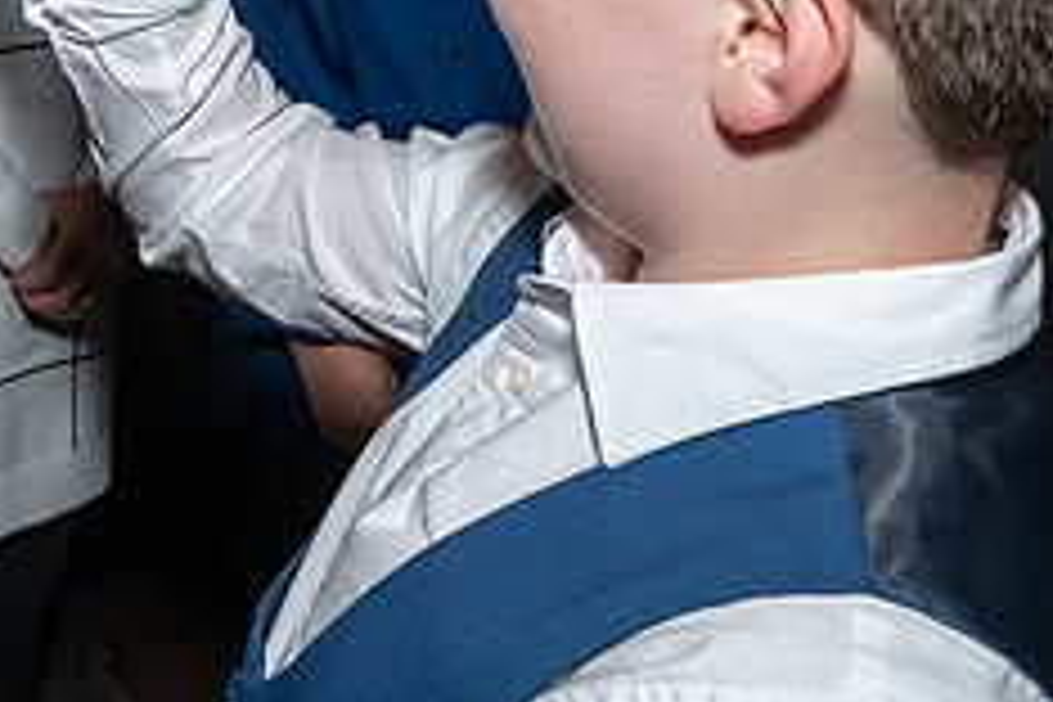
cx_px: -248
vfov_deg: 20.5
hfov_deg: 27.9
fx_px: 1813
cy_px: -144
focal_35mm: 62
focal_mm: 17
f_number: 8
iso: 1000
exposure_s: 1/250
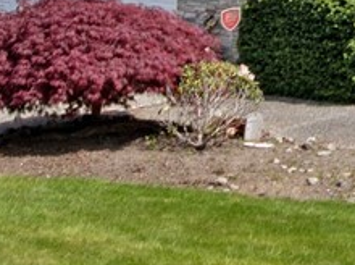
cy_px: -304
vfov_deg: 8.0
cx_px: 808
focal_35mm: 175
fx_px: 1791
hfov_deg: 10.1
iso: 120
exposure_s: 1/1600
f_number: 2.8
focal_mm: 12.29
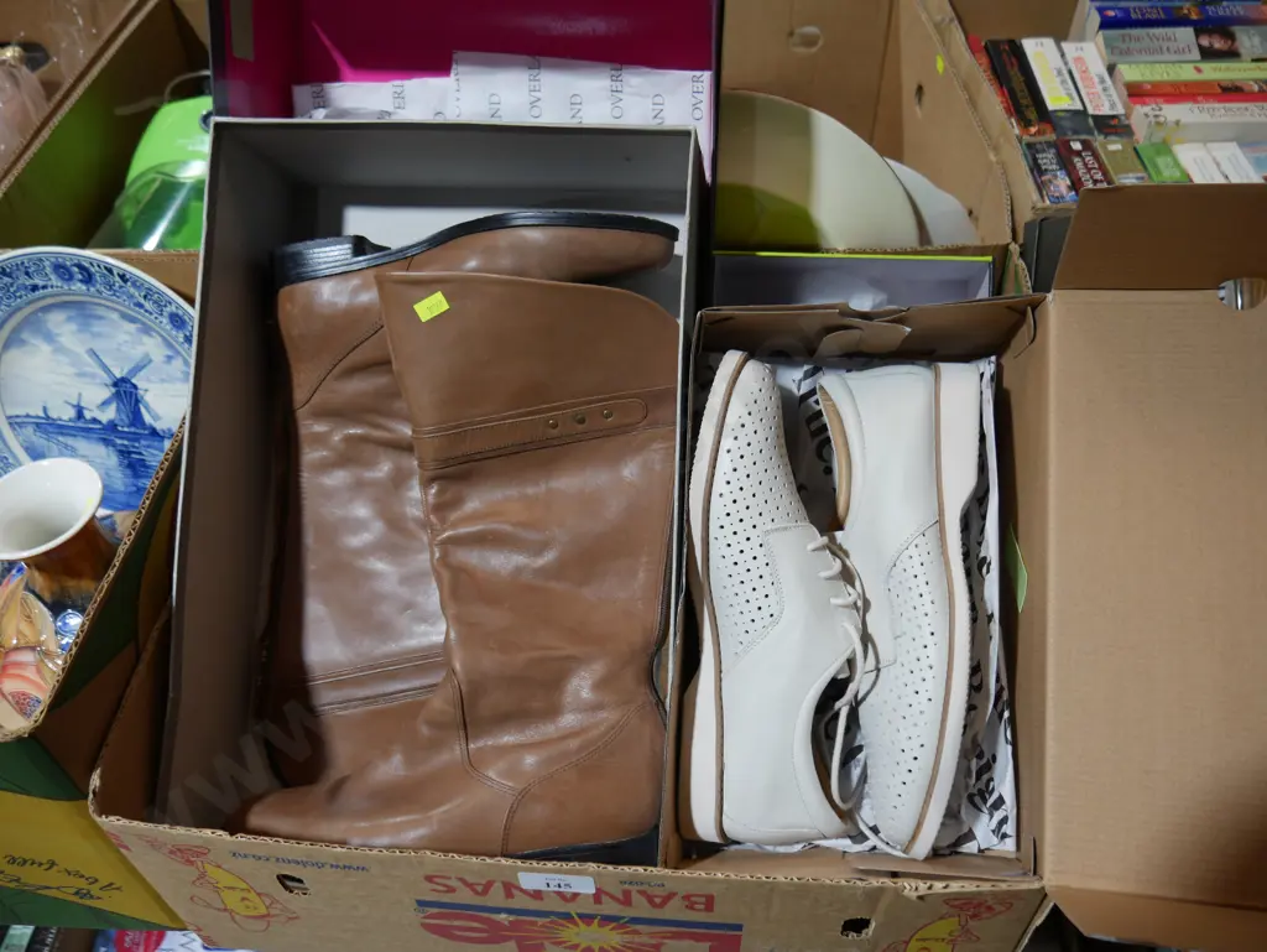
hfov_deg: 63.4
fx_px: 1025
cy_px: 476
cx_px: 634
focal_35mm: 28
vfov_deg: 49.8
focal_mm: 14
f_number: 3.5
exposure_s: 1/60
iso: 200
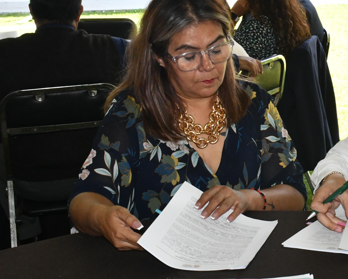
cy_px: 91
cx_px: 328
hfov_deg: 20.3
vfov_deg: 16.7
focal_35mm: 92
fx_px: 947
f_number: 18
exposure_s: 1/250
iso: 4000
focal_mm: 34
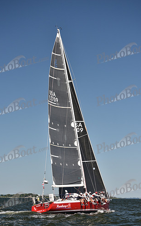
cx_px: 73
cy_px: 125
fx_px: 517
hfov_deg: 15.5
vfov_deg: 24.6
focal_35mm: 84
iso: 250
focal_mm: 70
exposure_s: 1/1600
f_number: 3.5
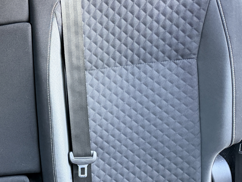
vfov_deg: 22.6
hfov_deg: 26.2
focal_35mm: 64
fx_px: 447
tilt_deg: -38.9
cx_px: -65
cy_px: 151
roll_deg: +10.2
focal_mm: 6.76
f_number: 1.78
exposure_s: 1/60
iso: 640
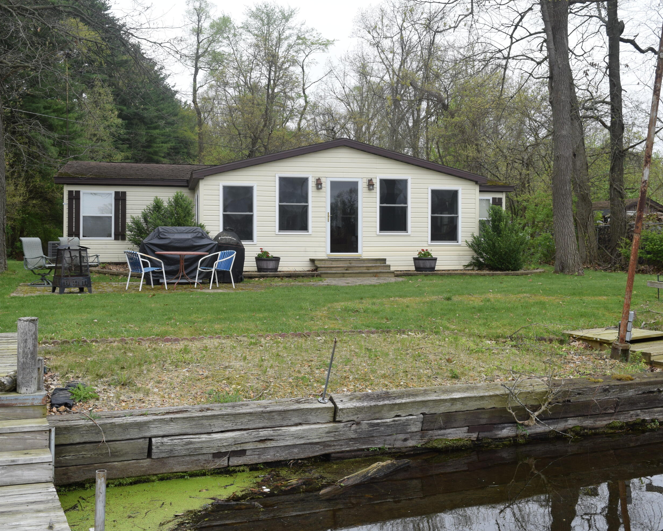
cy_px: 263
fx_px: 805
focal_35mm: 41
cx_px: 339
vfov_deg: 36.5
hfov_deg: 44.8
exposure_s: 1/320
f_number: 9
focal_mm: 24
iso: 200
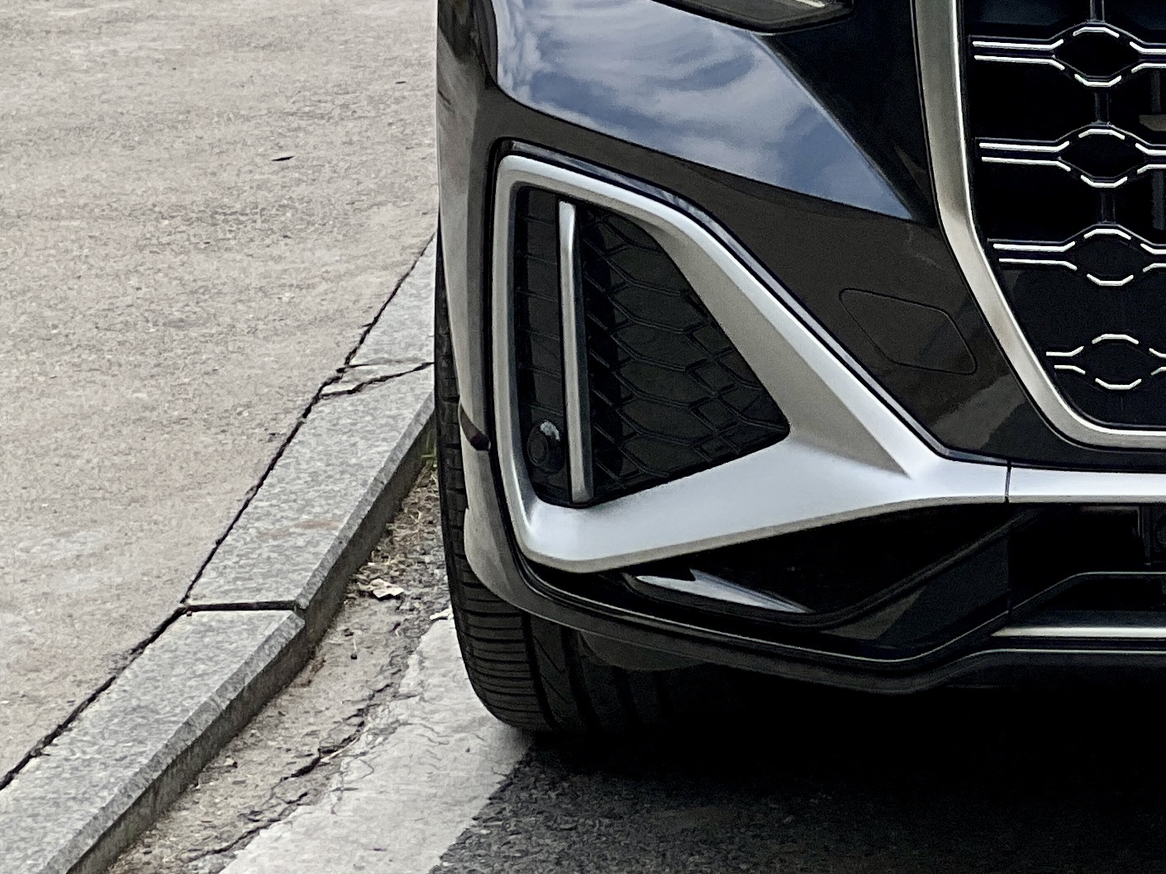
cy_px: -313
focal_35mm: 220
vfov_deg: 6.7
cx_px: 1627
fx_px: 7410
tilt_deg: -9.6
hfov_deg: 8.8
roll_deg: +0.7
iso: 32
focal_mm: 9
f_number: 2.8
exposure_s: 1/323
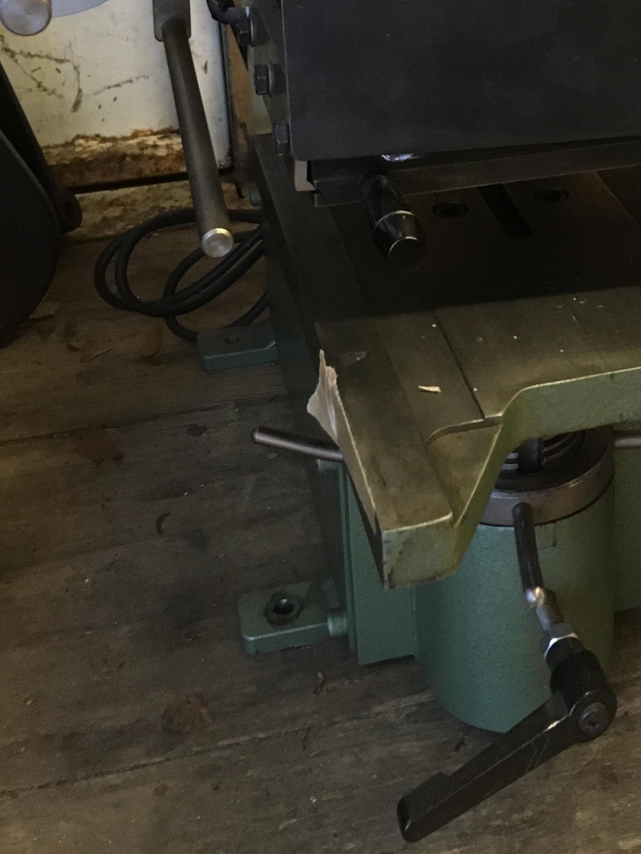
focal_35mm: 60
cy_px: 113
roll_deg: +0.5
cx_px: 513
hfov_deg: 24.0
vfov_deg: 31.0
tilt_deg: -24.2
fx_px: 1481
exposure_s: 1/17
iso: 400
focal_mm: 4.15
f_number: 2.2
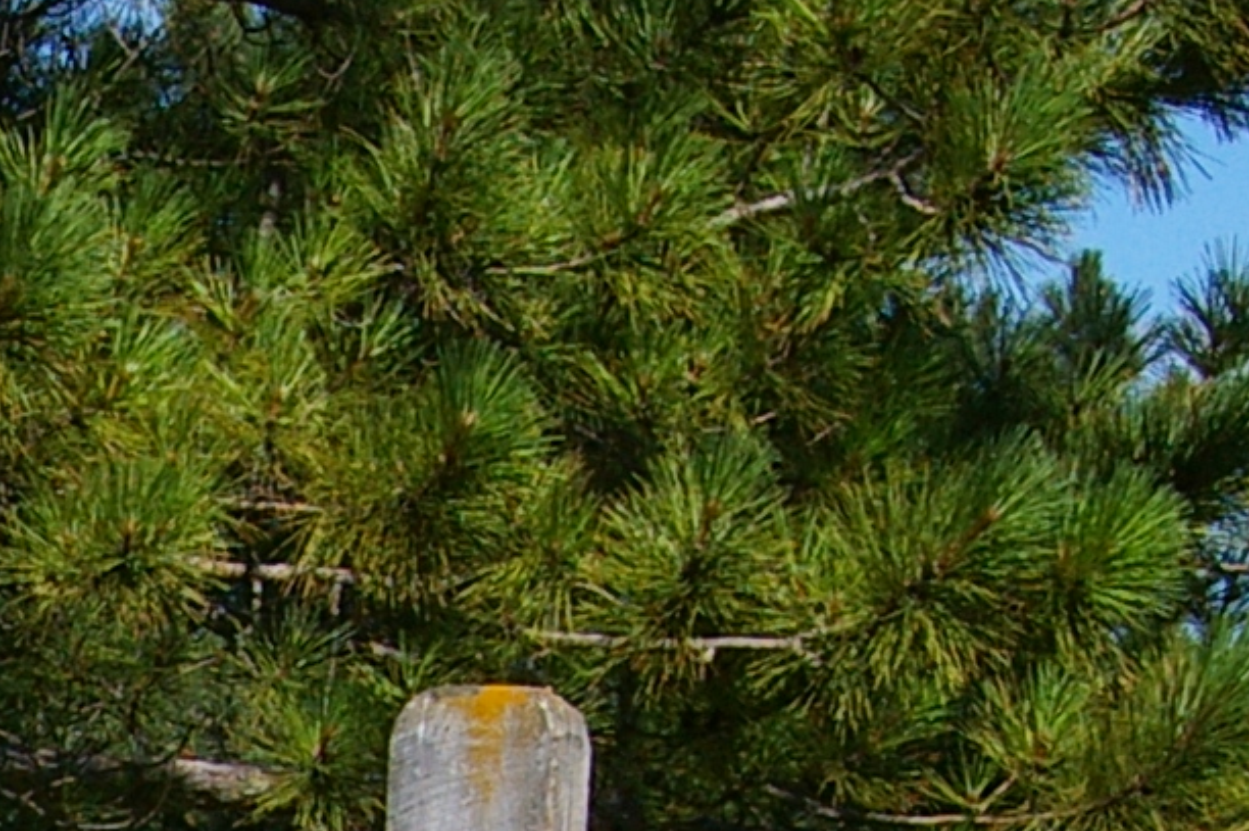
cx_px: -1043
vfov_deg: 5.8
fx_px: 7920
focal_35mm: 228
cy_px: 2013
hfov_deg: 8.6
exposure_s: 1/250
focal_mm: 31
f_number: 13
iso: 400
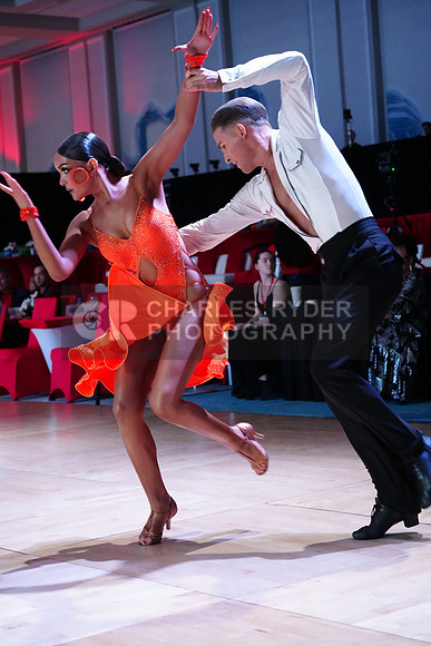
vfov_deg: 28.8
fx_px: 1256
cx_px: 216
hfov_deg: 19.5
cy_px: 323
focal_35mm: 70
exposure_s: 1/400
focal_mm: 70
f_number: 4.5
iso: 6400
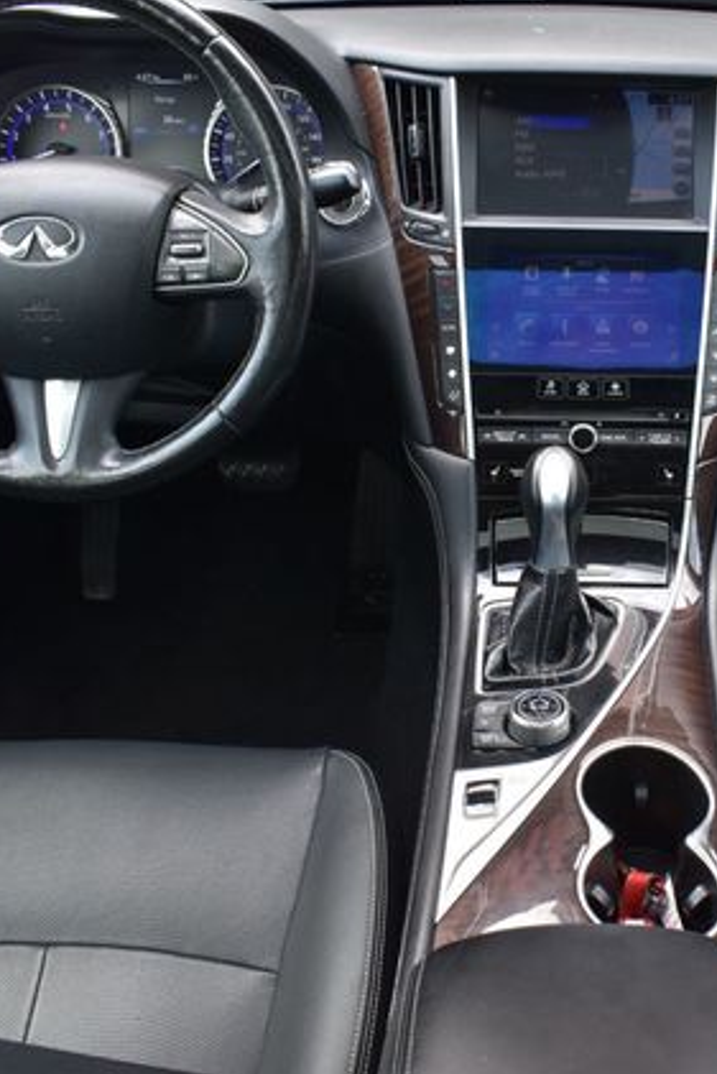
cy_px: 536
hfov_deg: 31.7
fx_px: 1224
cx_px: 589
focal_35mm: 41
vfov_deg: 47.4
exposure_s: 1/80
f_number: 8
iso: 400
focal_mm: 18
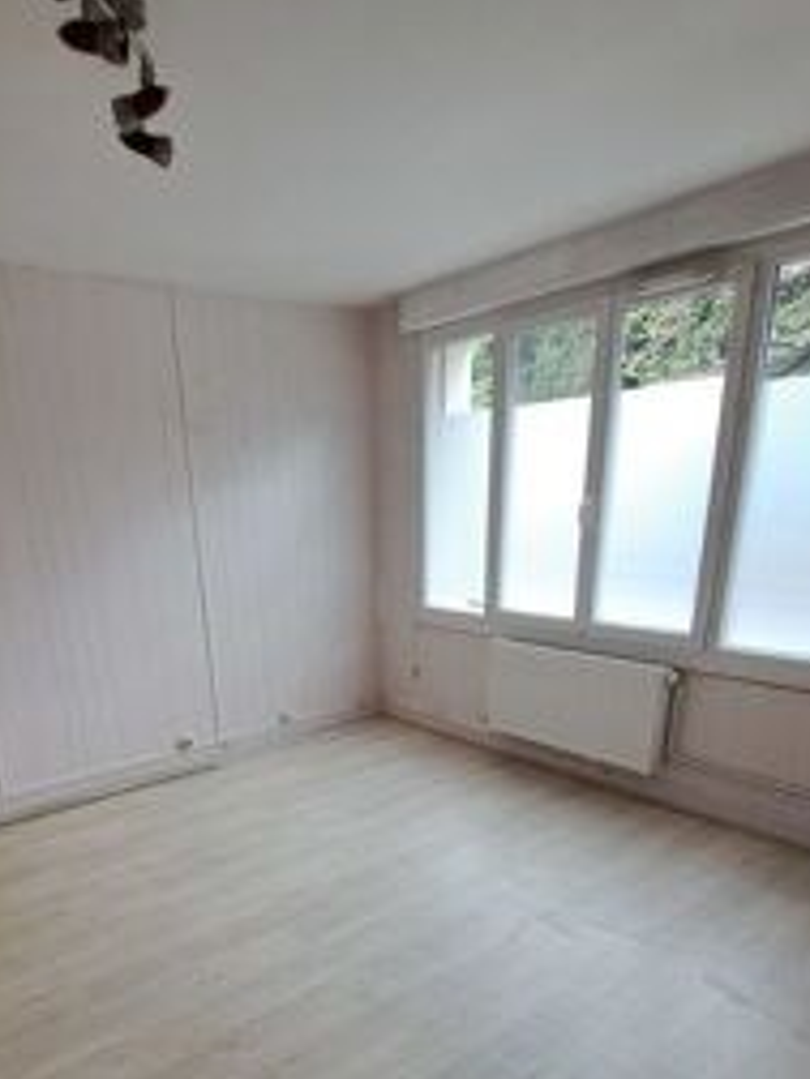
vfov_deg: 71.4
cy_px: 803
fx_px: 686
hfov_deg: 60.6
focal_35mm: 22
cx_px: 330
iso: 125
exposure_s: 1/50
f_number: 2.2
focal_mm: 1.74
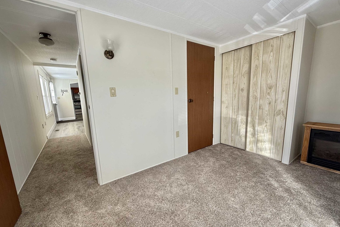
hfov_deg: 100.4
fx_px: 142
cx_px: 168
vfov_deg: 77.2
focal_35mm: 15
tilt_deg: -9.6
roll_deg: +2.0
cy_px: 120
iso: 64
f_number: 2.2
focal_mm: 2.22
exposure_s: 1/99
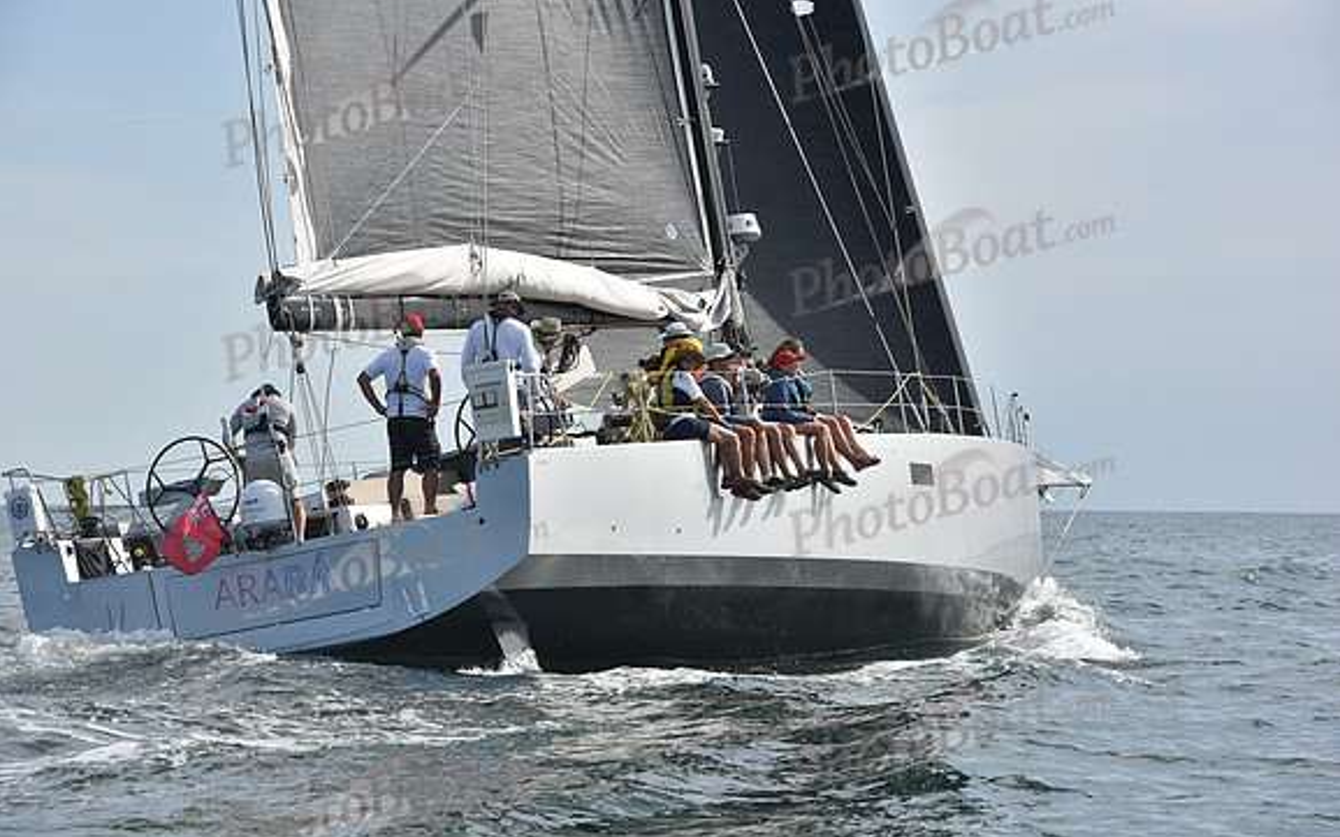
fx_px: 4856
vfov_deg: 9.9
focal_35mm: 133
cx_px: 670
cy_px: 409
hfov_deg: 15.7
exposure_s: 1/1250
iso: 320
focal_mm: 130
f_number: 9
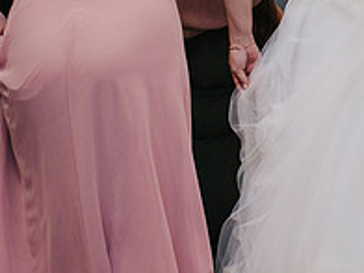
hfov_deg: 18.4
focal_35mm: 106
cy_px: -11
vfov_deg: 13.7
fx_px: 1115
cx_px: 290
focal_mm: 35
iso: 800
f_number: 3.2
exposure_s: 1/200
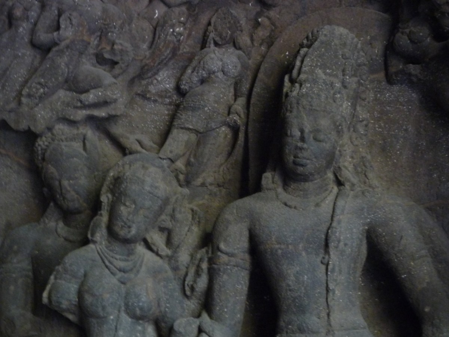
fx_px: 726
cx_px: 224
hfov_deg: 34.3
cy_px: 168
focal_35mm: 56
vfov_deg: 26.1
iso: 400
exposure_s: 1/4
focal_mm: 8.3
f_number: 4.3
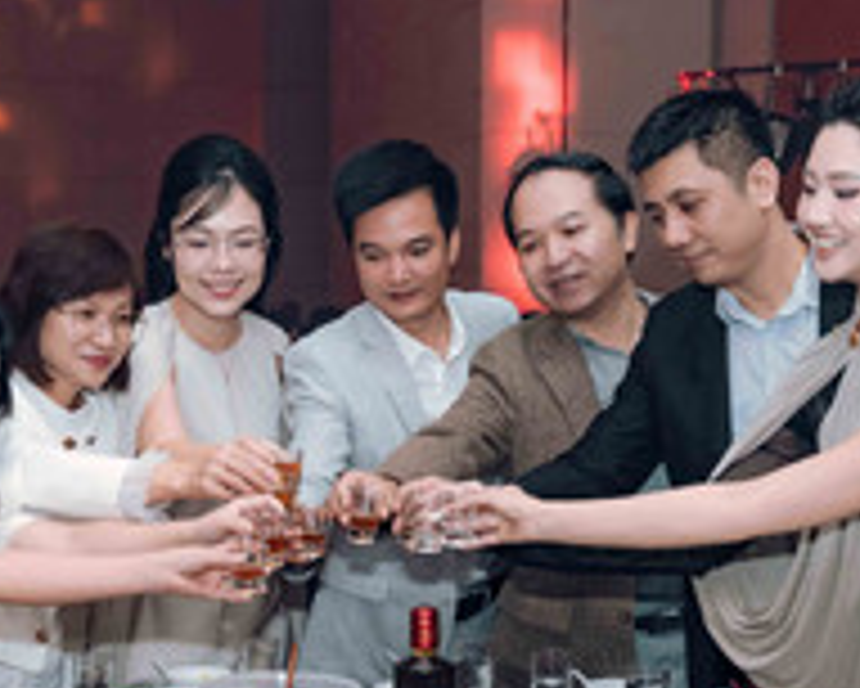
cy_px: 492
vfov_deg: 18.6
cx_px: 369
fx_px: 2088
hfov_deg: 23.3
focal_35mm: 82
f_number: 3.5
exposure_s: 1/160
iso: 2500
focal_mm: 33.4
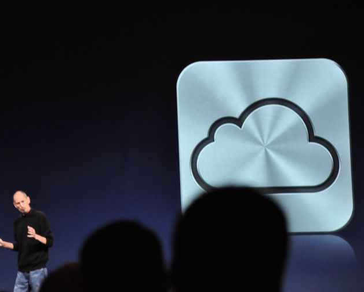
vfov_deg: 8.7
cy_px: 146
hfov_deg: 10.8
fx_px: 1925
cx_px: 159
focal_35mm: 179
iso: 1600
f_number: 5.6
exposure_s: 1/60
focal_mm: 105
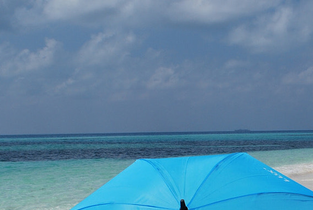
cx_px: 330
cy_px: 211
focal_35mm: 84
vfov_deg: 16.0
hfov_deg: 22.9
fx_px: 732
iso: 100
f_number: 10
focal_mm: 20
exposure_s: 1/400
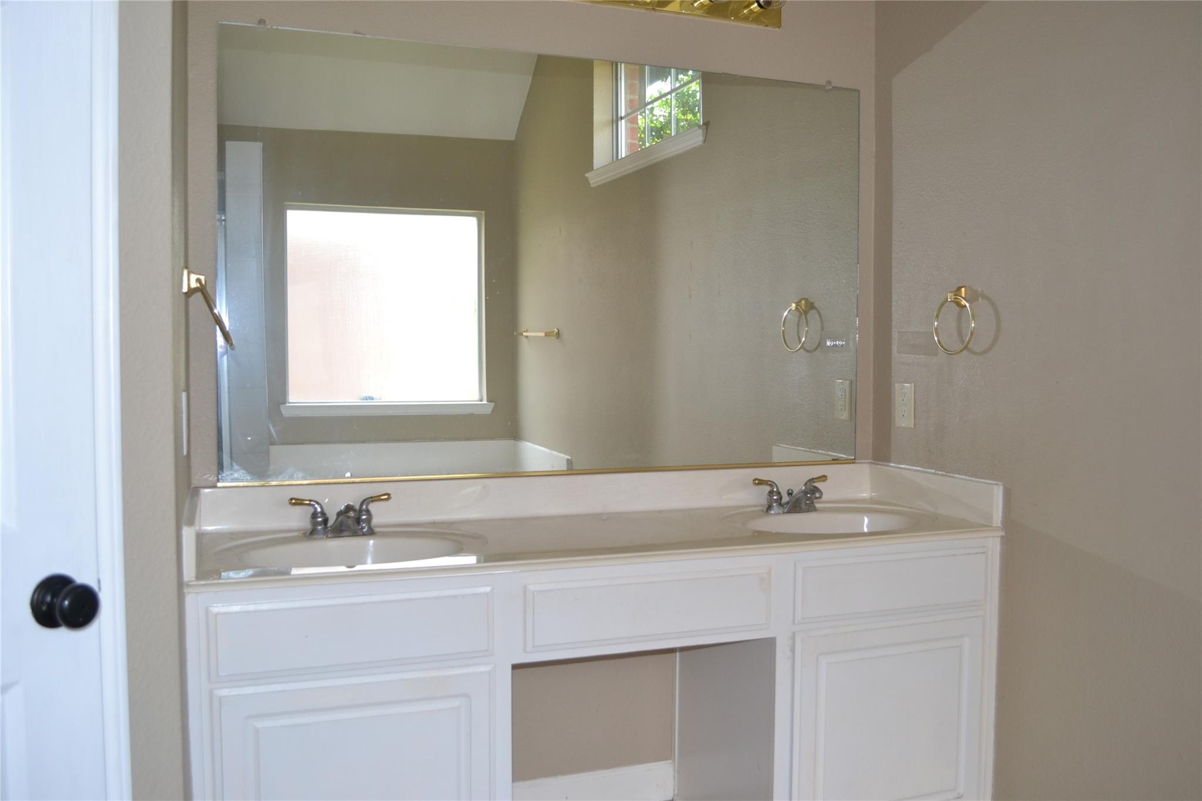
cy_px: 400
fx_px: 1002
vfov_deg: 43.6
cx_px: 601
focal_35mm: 30
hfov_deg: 61.9
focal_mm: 20
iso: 400
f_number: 4
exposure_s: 1/125
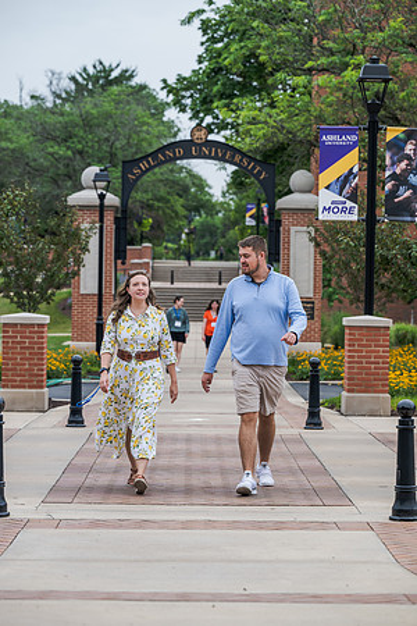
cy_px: 313
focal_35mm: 103
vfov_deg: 19.8
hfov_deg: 13.3
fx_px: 1789
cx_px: 208
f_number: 4.5
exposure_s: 1/500
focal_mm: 103
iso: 125
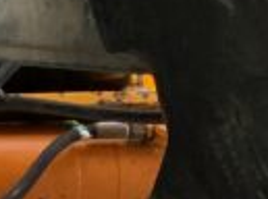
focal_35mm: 231
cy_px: 102
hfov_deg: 7.0
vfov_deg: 6.4
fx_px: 1783
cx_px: -708
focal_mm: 3
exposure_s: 1/223
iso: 16
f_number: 1.8
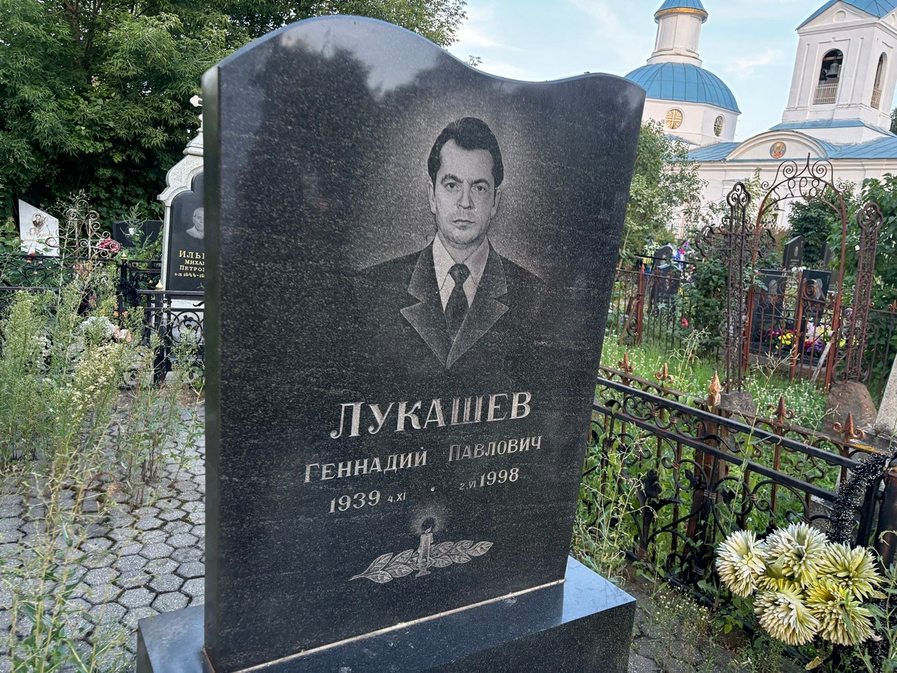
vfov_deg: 53.1
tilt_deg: -13.1
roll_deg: -4.1
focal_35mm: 26
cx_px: 448
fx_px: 674
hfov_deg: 67.3
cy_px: 336
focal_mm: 5.96
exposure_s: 1/70
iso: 125
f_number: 1.6
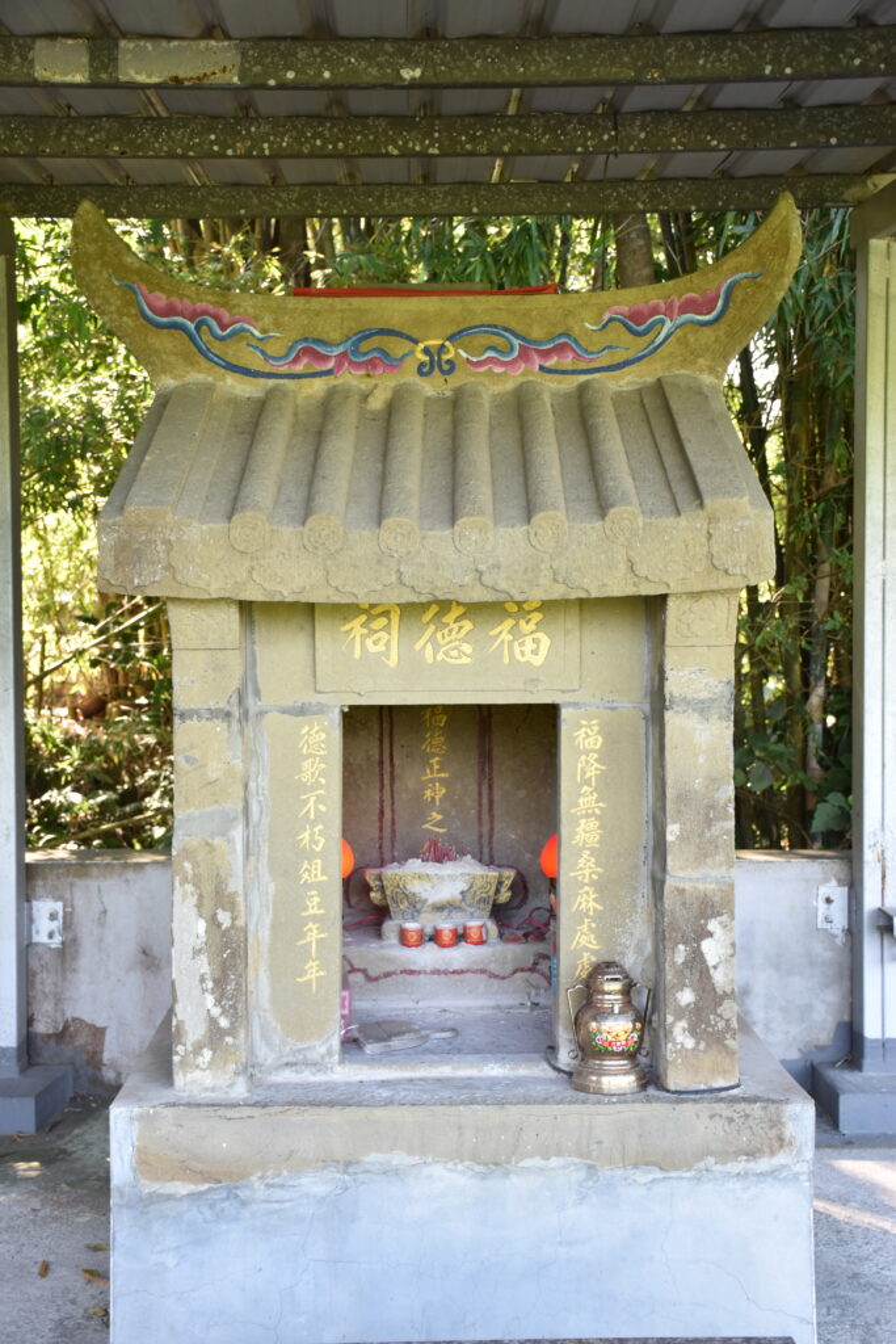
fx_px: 1679
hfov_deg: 29.9
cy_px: 672
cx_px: 448
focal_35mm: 45
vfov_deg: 43.6
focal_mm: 30
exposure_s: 1/100
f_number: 4
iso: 400
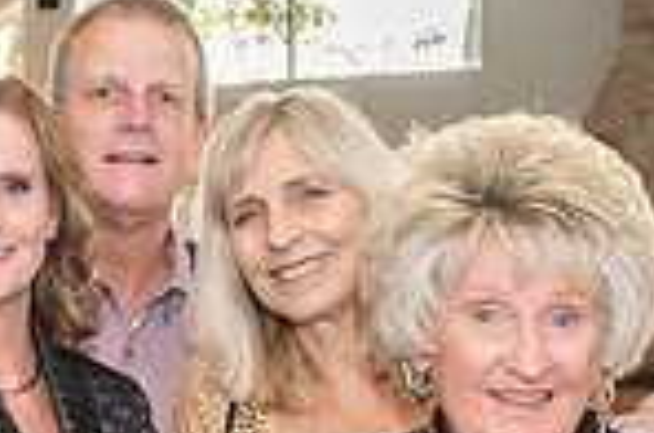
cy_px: 403
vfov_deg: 9.7
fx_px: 2538
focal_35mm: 140
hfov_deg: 14.4
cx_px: -30
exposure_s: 1/250
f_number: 4
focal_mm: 31
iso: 640
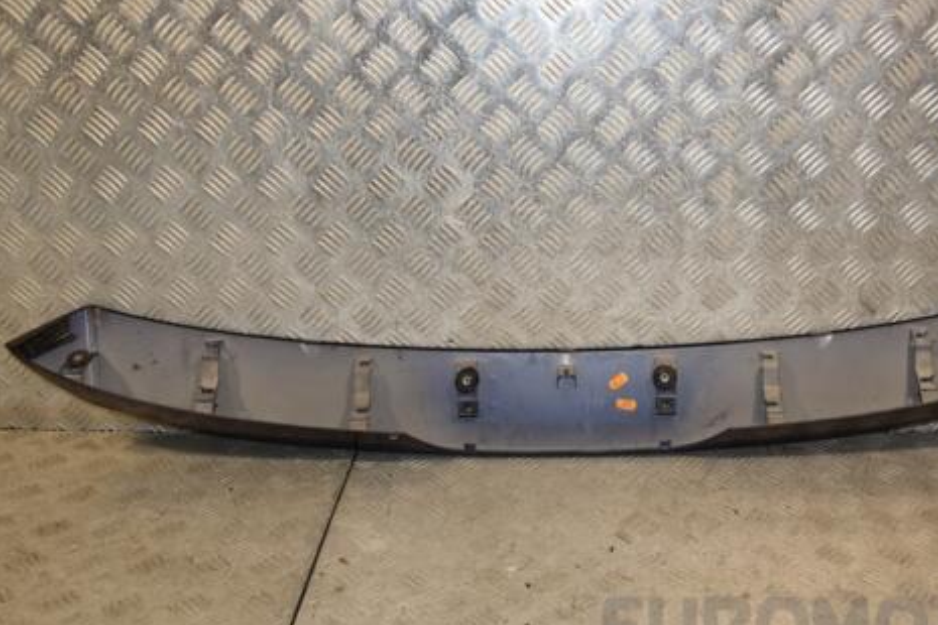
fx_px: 1059
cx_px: 565
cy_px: 359
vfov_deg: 32.8
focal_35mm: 41
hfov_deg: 47.5
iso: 800
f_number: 5.6
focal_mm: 21
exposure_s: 1/200
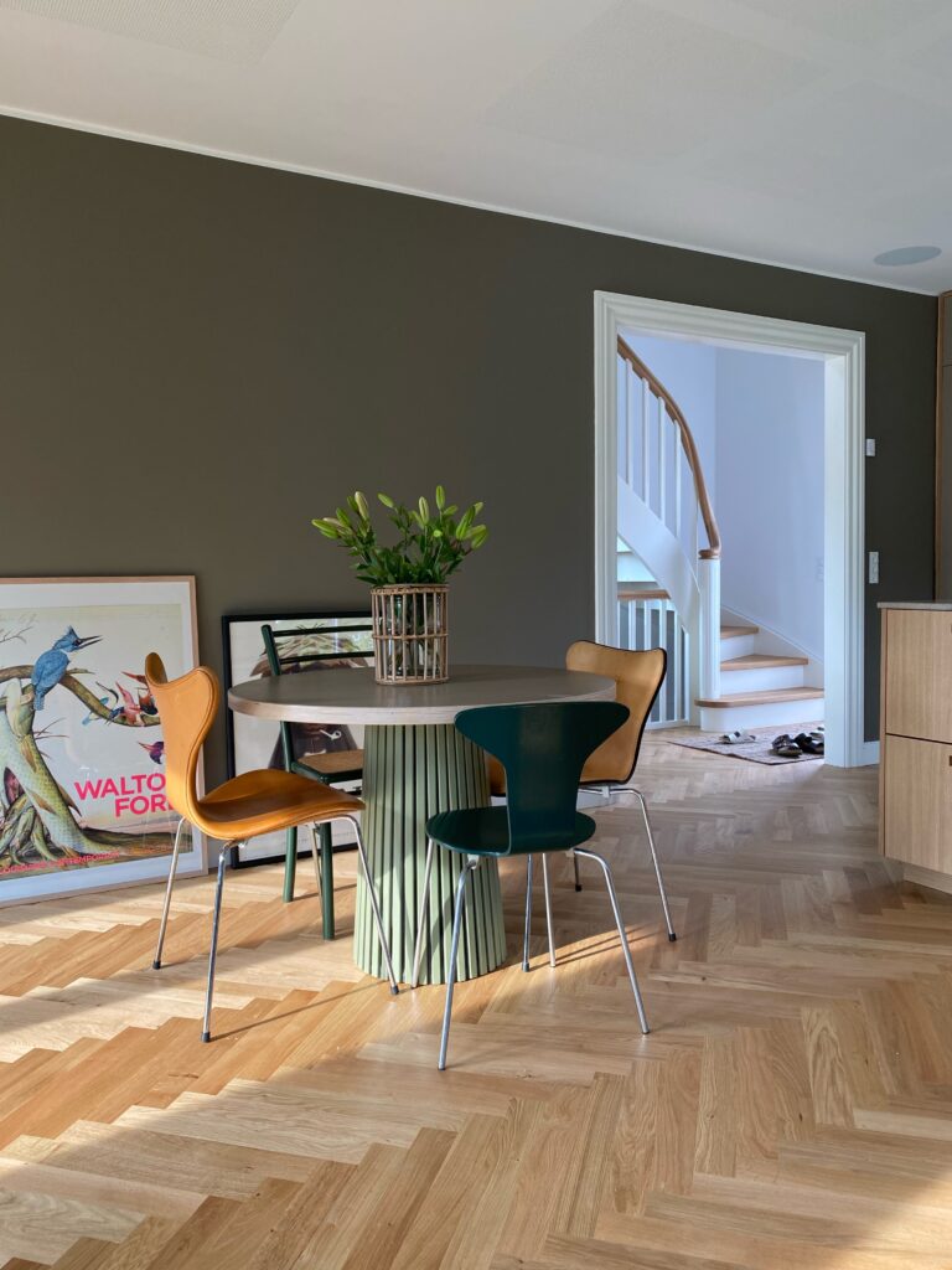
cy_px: 635
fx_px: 953
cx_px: 476
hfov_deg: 53.1
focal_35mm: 26
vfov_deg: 67.3
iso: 100
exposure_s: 1/121
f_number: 1.8
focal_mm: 4.25
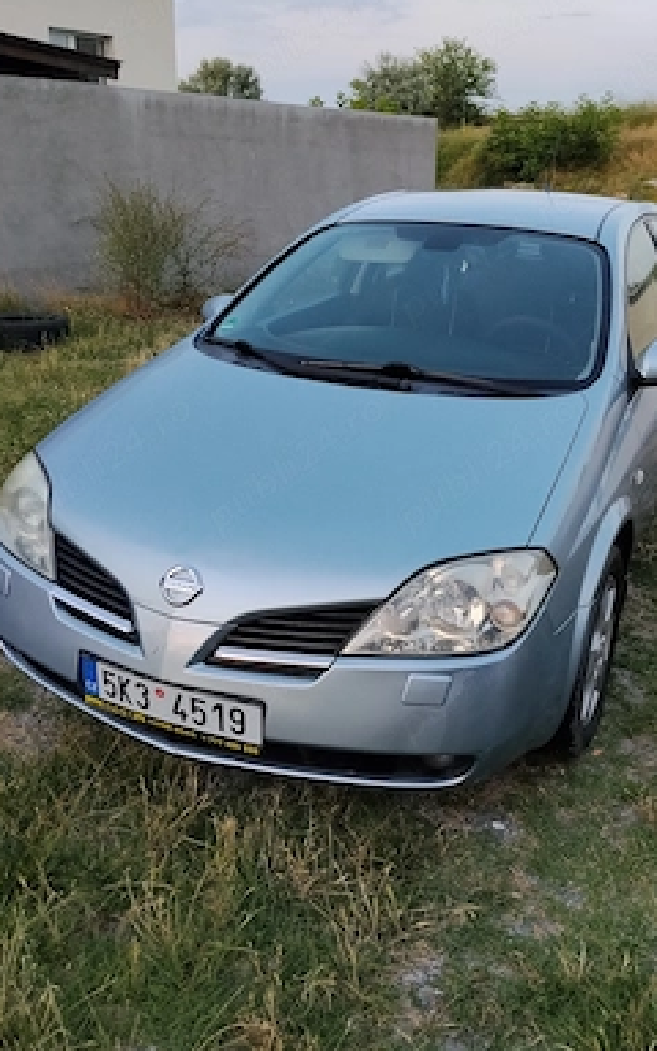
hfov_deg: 39.3
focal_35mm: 32
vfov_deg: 59.6
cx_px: 391
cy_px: 509
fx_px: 917
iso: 200
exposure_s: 1/100
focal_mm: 4.22
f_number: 1.8
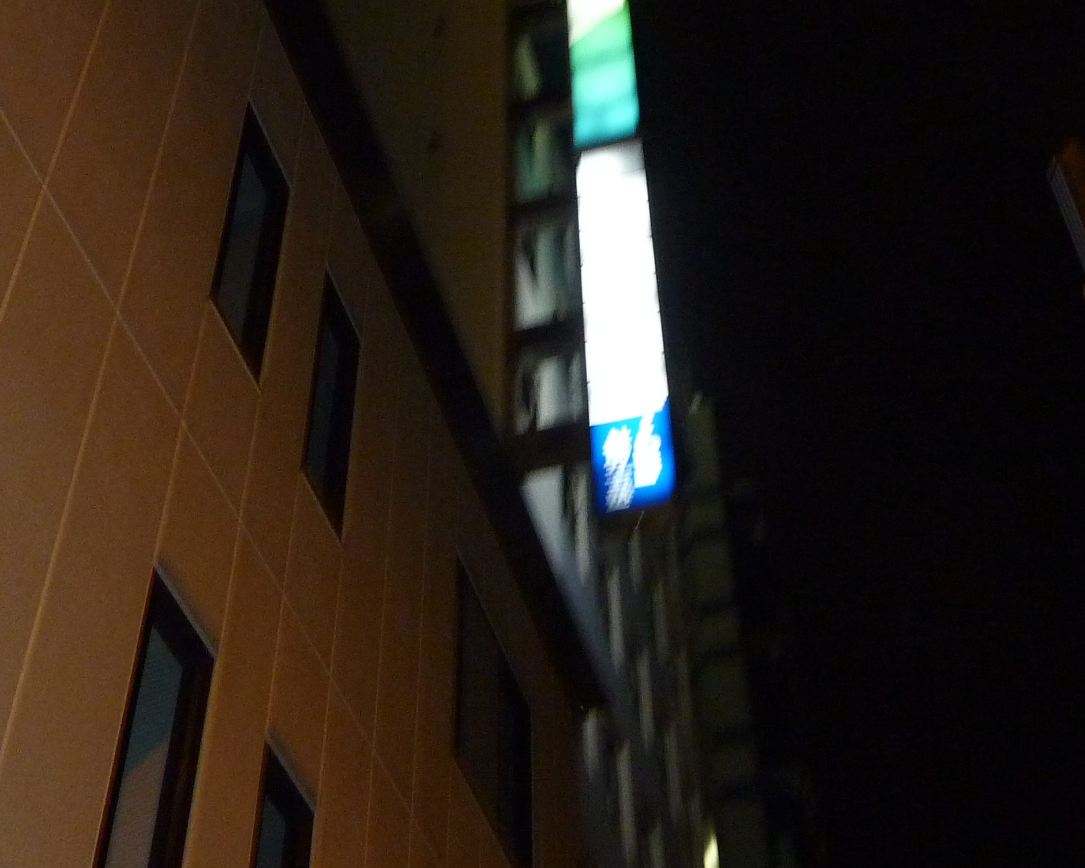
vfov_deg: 29.7
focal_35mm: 51
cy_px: 440
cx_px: 538
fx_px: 1638
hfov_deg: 36.7
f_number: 3.3
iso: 320
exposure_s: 1/30
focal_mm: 4.4
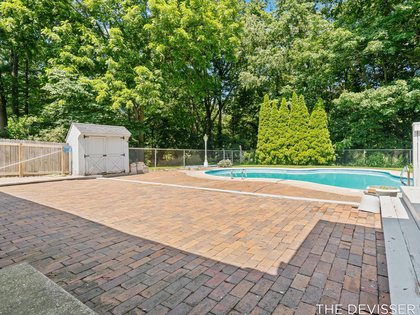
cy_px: 153
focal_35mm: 18
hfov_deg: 87.6
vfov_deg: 71.6
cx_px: 227
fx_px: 218
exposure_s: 1/40
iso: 250
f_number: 8
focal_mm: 16
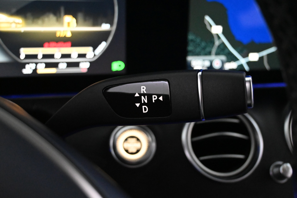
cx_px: 148
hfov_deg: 43.6
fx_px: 371
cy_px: 99
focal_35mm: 45
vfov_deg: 29.9
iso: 8000
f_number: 4.8
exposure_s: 1/50
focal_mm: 30
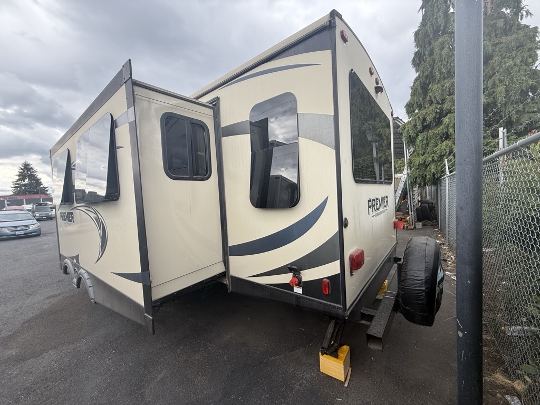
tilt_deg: -2.4
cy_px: 202
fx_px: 218
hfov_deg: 102.1
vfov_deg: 85.7
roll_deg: +3.4
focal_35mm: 14
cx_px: 270
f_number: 2.2
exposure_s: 1/321
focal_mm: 2.22
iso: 50
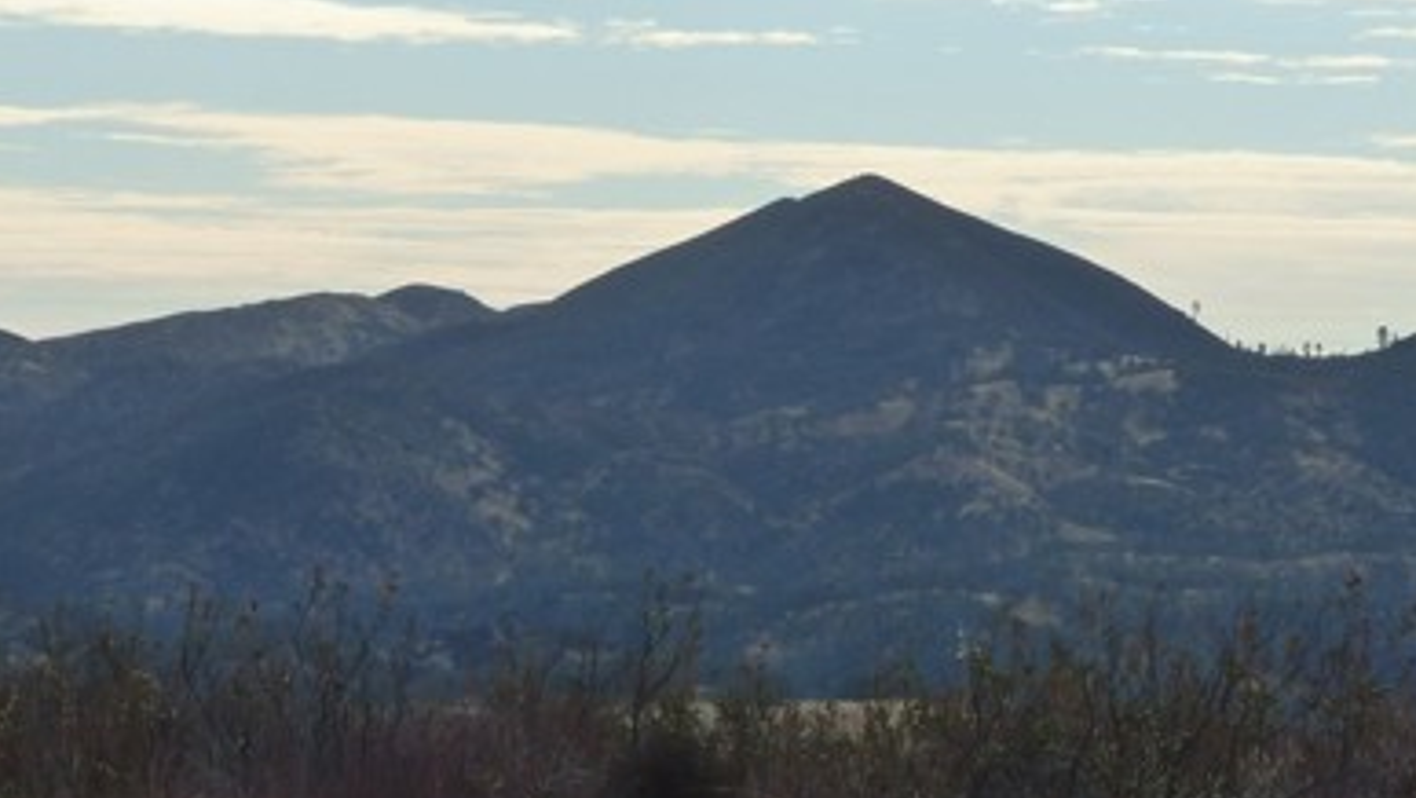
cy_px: 406
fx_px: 8939
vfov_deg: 5.1
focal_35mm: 238
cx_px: 933
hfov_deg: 9.1
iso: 160
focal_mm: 21.43
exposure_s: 1/800
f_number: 5.1
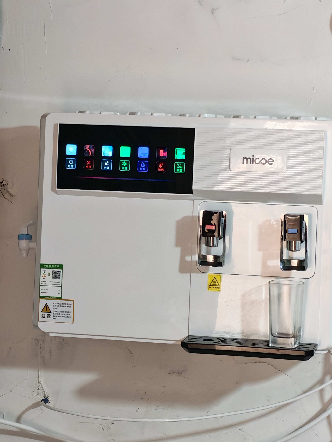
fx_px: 1381
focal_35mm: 108
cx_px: 166
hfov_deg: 13.7
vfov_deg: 18.2
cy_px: 221
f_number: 1.9
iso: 1250
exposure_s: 1/100
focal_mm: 6.12
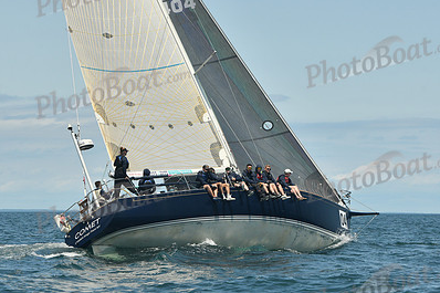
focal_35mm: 175
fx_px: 2138
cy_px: 132
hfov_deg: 11.7
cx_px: 249
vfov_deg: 7.8
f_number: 9
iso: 320
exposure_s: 1/640
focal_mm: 120
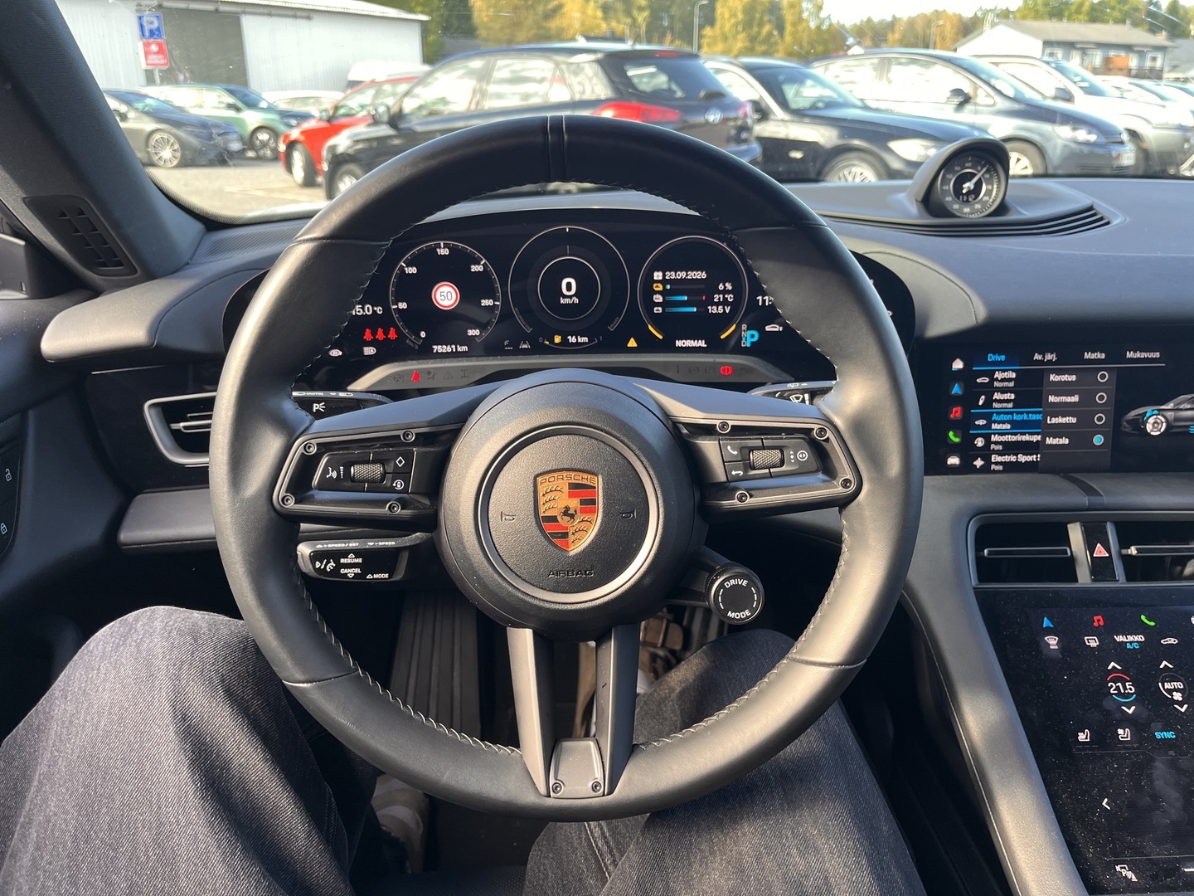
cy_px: 448
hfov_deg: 67.3
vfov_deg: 53.1
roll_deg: +0.4
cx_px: 597
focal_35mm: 26
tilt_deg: -20.2
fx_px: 897
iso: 100
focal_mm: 5.1
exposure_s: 1/122
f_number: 1.6
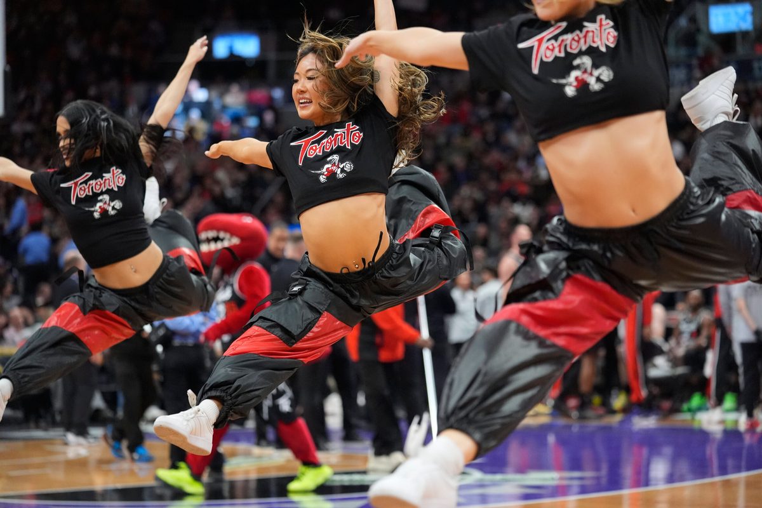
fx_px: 2032
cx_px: 381
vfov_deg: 14.3
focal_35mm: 96
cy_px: 254
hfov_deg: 21.2
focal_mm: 96
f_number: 2.8
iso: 4000
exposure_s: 1/1600
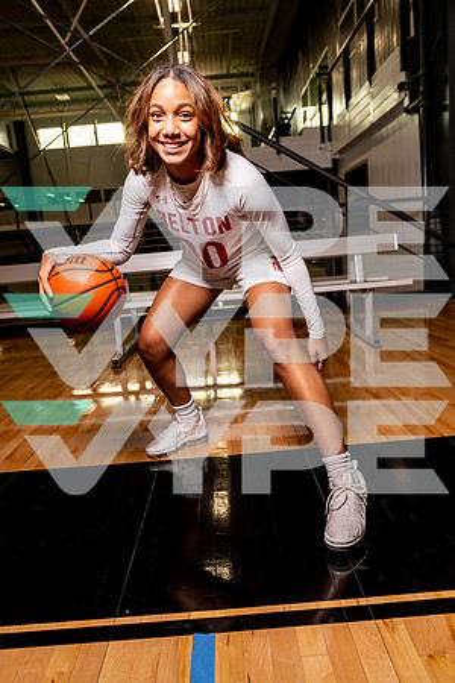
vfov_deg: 65.5
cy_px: 342
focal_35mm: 28
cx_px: 228
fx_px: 531
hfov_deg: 46.4
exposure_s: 1/125
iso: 100
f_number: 5.6
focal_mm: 28
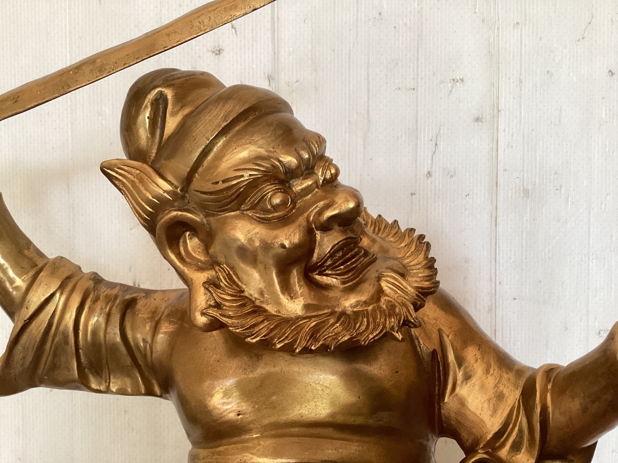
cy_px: 232
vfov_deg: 45.4
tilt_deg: -9.3
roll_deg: -2.0
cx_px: 309
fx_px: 553
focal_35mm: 31
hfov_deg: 58.4
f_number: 2.4
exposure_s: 1/60
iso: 200
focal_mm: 3.3
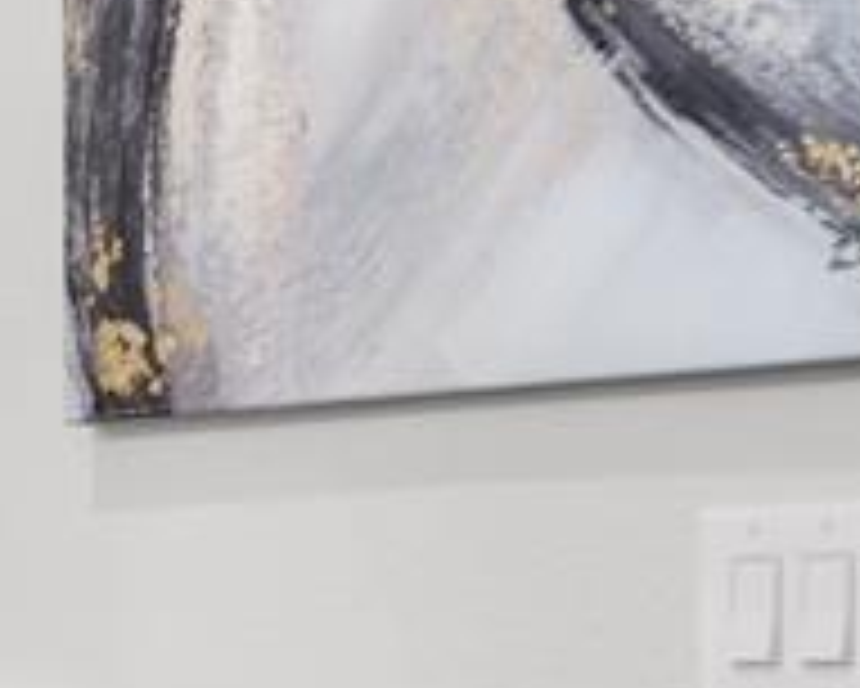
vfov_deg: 10.5
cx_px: -1018
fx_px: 3718
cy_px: 742
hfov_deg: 11.5
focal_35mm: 146
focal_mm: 29
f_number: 7.1
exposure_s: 1
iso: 640
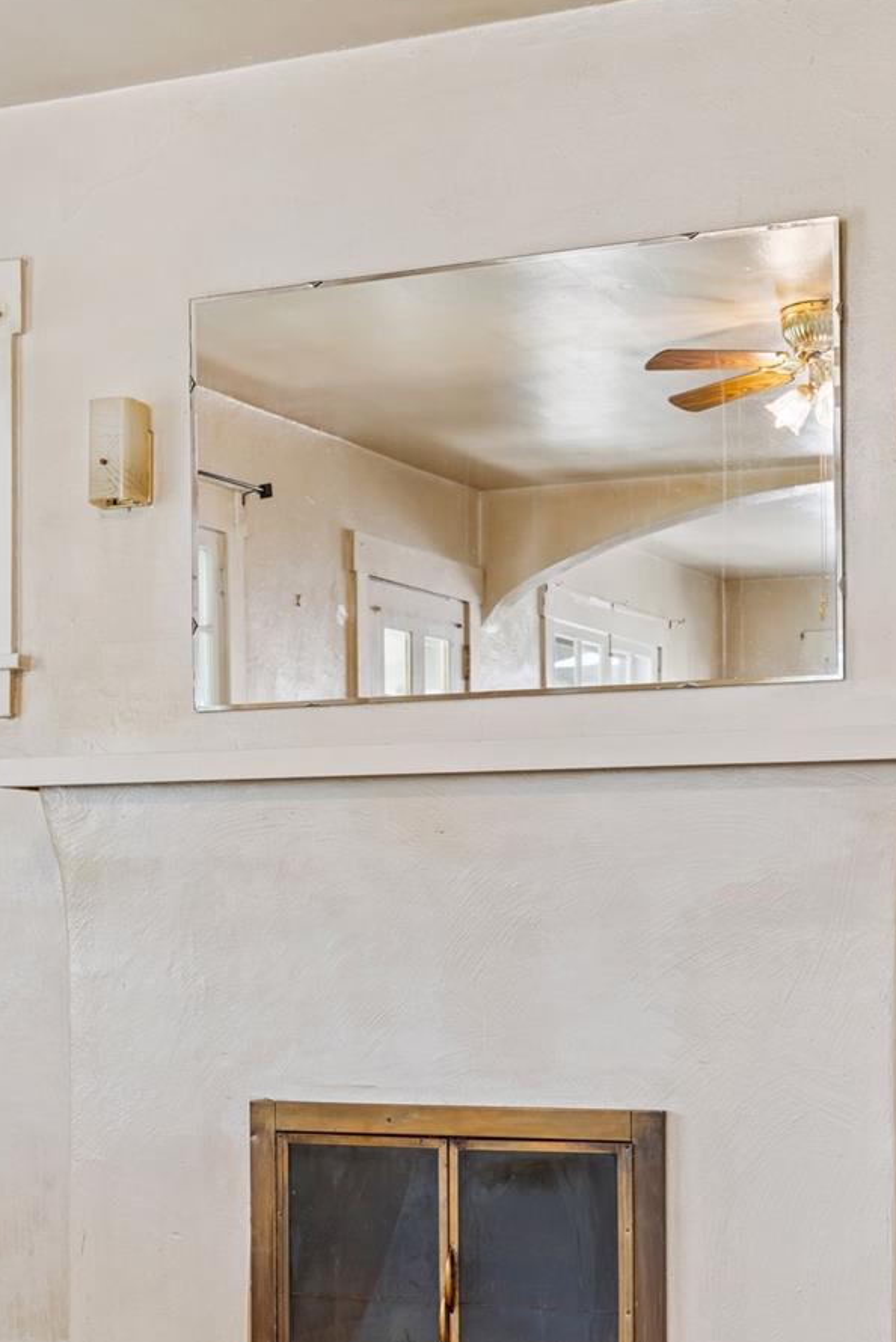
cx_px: 445
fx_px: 2313
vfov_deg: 32.1
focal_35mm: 62
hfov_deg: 21.9
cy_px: 894
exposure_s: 1/10
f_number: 9
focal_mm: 46
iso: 400
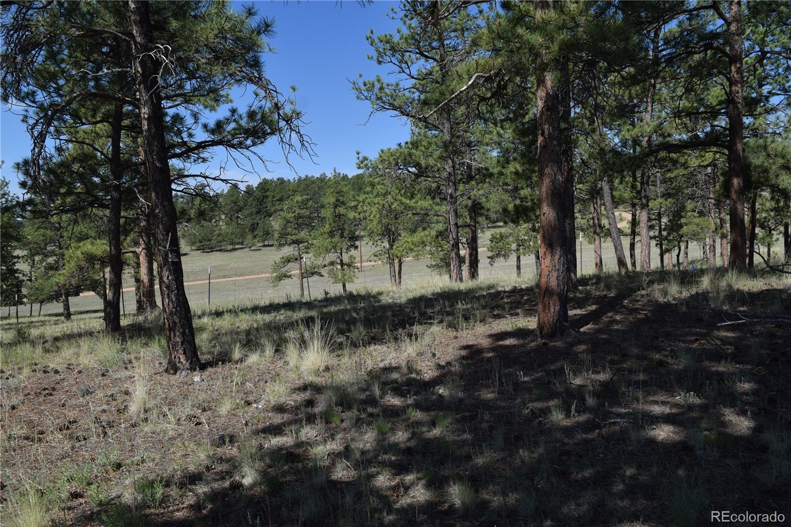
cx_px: 396
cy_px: 264
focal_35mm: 27
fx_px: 593
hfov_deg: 67.4
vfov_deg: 47.9
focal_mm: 18
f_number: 8
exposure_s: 1/320
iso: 100
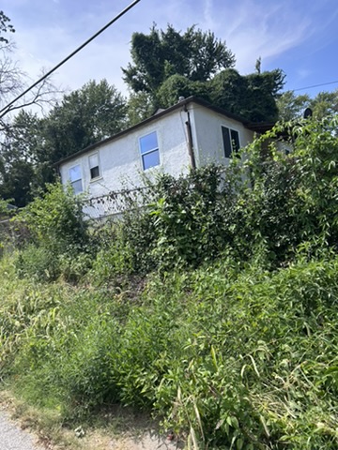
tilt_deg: +4.1
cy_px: 225
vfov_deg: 67.3
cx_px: 169
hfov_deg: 53.1
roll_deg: +8.5
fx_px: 338
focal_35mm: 26
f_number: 1.5
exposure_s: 1/2571
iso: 50
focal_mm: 5.7
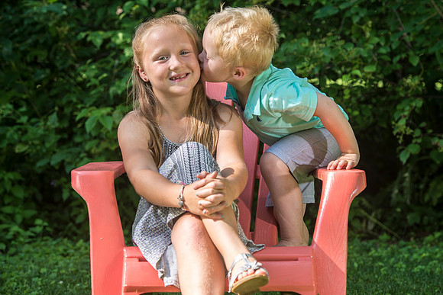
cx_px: 234
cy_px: 131
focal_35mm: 124
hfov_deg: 16.5
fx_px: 1531
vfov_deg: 11.0
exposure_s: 1/160
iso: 100
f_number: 5
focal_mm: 112
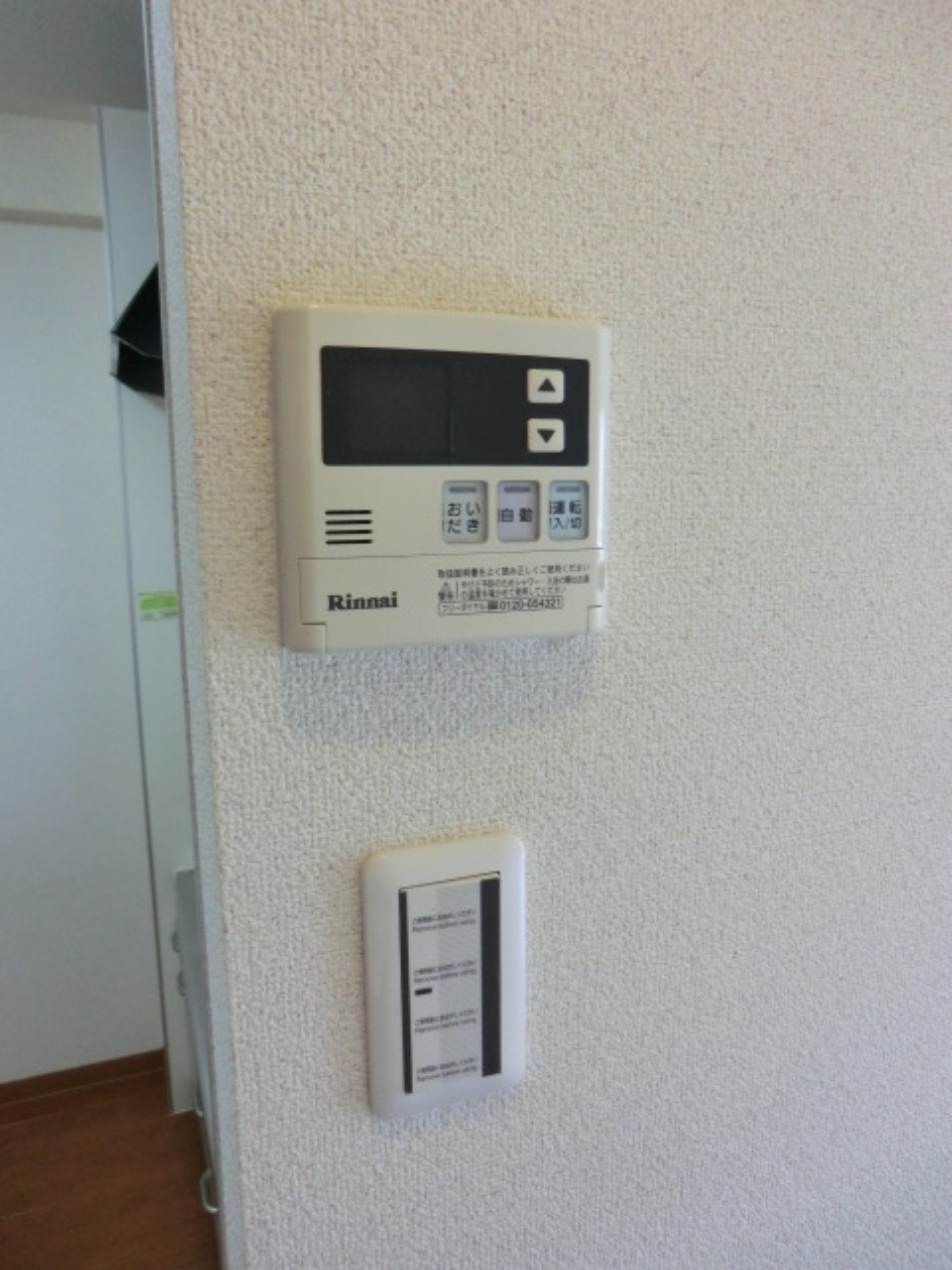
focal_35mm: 24
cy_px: 635
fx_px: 880
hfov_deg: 56.8
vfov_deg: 71.6
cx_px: 476
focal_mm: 4.3
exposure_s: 1/60
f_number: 3.2
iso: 250
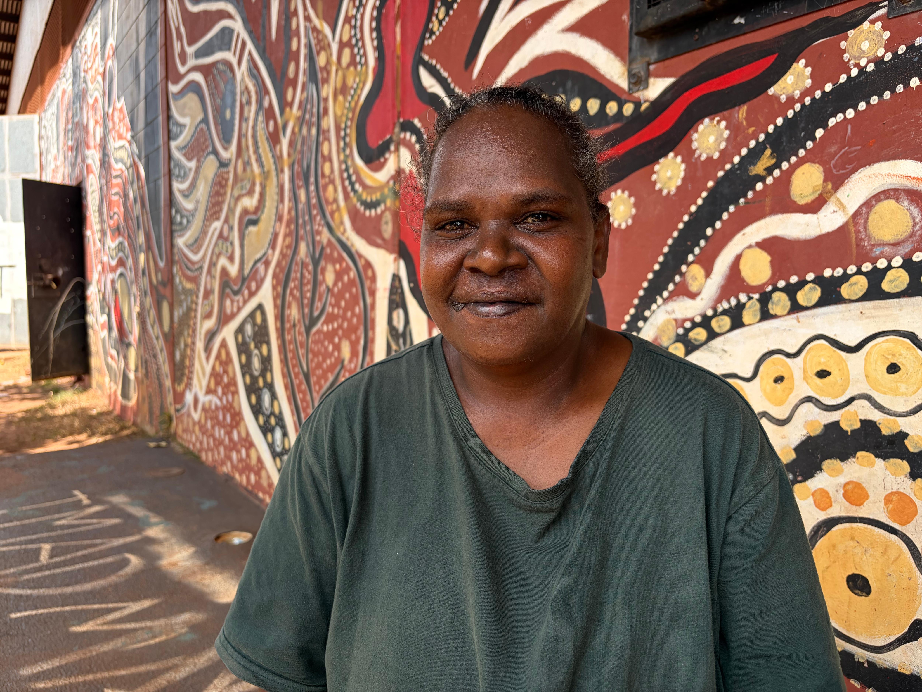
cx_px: 461
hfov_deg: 67.3
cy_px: 346
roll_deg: +0.2
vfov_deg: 53.1
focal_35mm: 26
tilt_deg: -3.5
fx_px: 693
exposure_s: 1/503
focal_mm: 5.96
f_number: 1.6
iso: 64
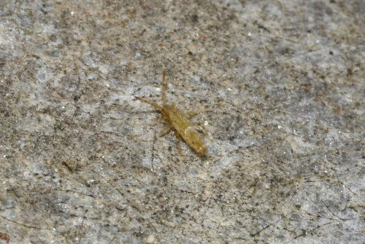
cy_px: 122
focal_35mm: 158
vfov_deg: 8.7
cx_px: 182
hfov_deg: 13.0
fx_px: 1597
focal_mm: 105
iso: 250
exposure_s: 1/60
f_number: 32
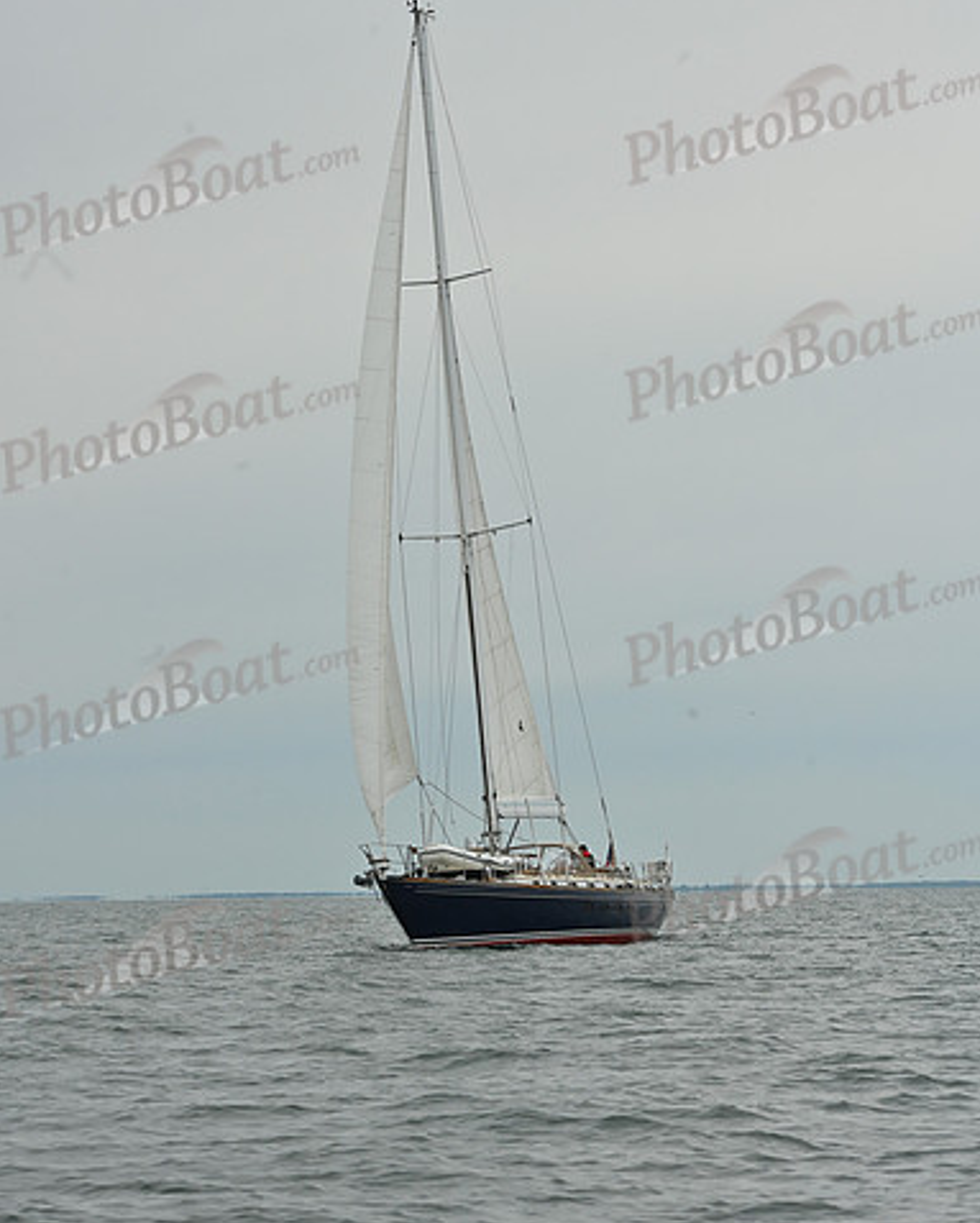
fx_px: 5361
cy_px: 525
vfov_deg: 13.0
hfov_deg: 10.4
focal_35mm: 148
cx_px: 493
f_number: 11
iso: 320
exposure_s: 1/1250
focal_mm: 130
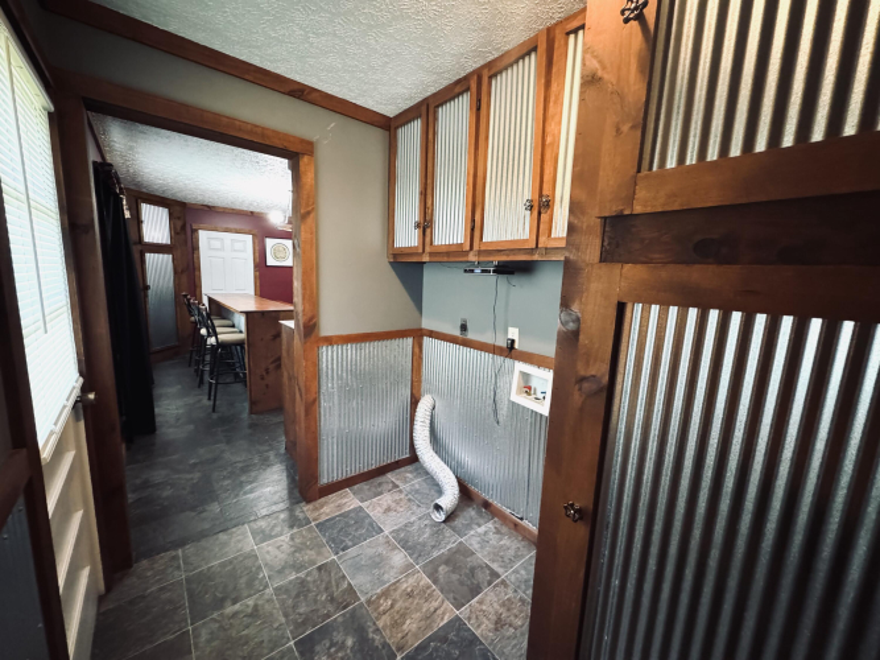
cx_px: 440
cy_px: 330
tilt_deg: -9.4
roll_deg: -2.3
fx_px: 356
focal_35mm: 14
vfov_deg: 85.7
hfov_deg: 102.1
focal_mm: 2.22
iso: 1250
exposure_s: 1/48
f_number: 2.2
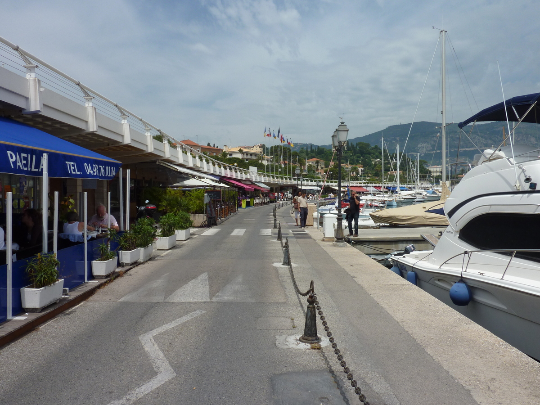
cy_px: 202
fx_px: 390
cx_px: 270
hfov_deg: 69.4
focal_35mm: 25
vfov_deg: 54.9
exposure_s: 1/640
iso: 80
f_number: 5.6
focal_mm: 4.1
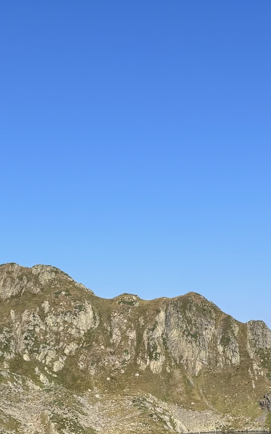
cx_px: 155
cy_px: 402
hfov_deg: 17.6
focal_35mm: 74
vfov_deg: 26.8
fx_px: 874
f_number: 1.6
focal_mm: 5.96
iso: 50
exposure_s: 1/2778
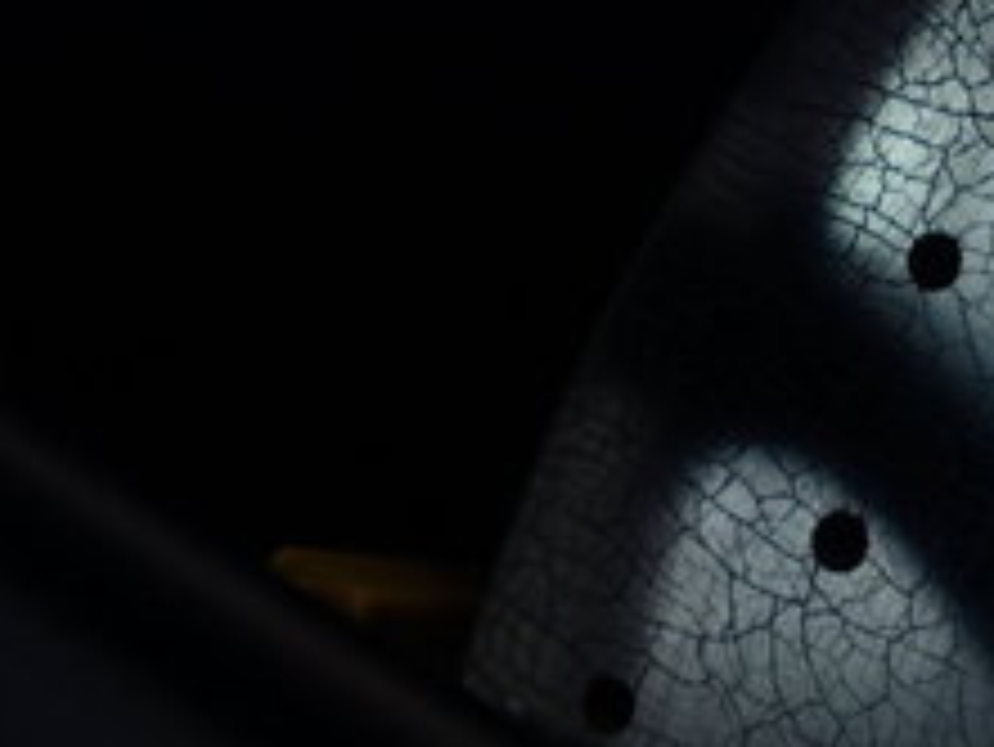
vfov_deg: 6.4
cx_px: 1147
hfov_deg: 8.4
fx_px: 6723
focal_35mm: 234
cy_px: 176
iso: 400
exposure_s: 1/250
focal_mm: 70
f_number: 2.8
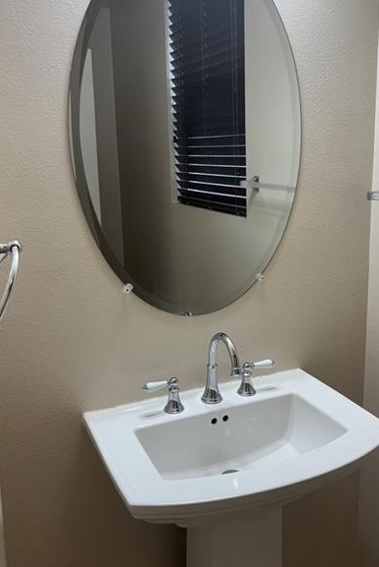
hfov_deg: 36.6
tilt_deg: -10.6
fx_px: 568
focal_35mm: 36
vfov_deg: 53.1
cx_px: 242
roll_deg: -0.2
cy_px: 265
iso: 64
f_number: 1.6
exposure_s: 1/120
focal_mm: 5.96
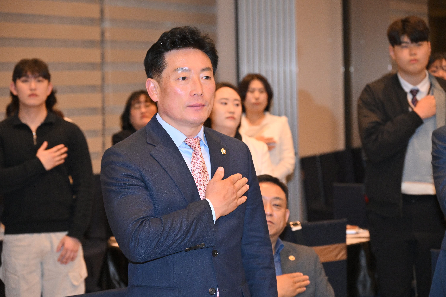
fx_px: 1276
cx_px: 223
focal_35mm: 103
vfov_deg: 13.3
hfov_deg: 19.8
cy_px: 148
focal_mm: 103
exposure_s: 1/250
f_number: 6.3
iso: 5000
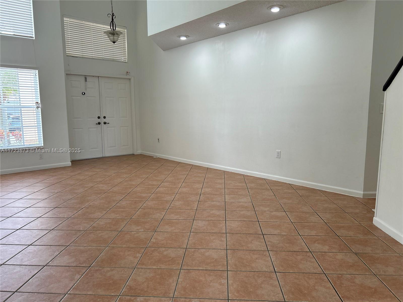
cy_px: 151
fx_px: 303
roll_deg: +0.0
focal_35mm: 26
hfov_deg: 67.3
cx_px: 202
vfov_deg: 53.1
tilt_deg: -8.5
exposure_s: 1/120
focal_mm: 5.7
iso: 80
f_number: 1.5
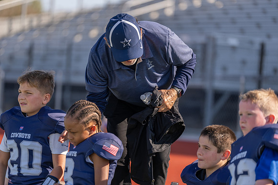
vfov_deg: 8.6
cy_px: 92
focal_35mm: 159
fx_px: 1228
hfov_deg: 12.9
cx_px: 139
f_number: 2.8
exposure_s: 1/800
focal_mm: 159
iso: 100
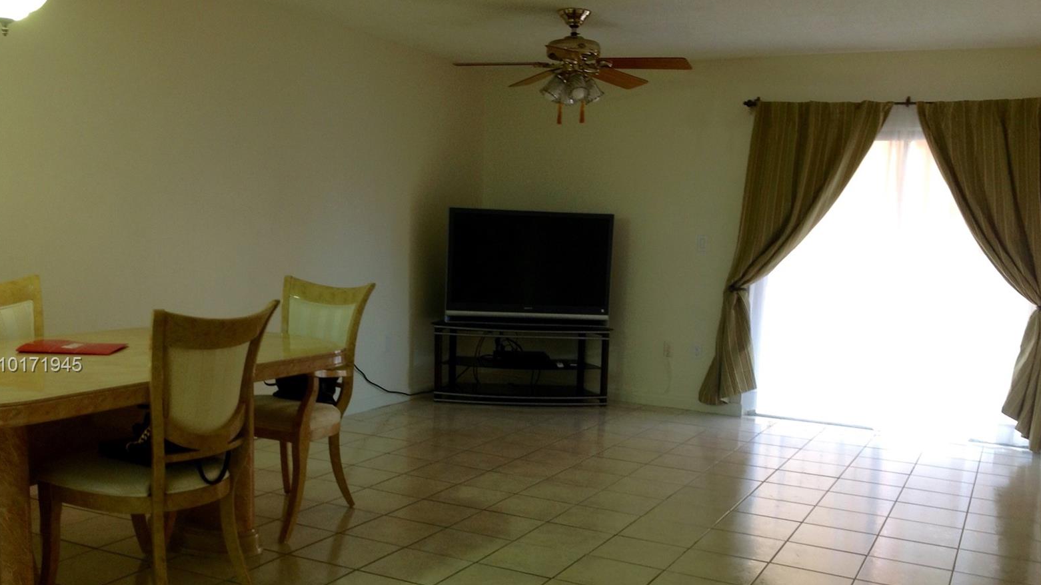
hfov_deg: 51.6
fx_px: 1076
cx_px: 514
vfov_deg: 30.3
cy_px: 366
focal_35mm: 39
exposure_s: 1/20
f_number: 2.4
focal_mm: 4.28
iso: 50
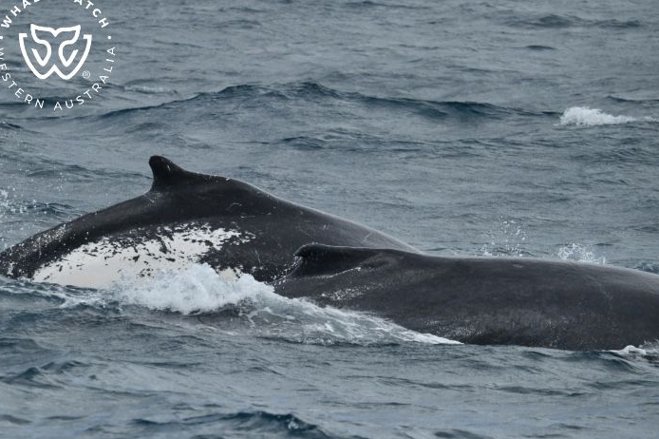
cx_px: 369
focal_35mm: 369
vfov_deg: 3.7
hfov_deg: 5.6
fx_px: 6751
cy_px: 240
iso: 900
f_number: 5.6
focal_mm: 320
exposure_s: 1/8000
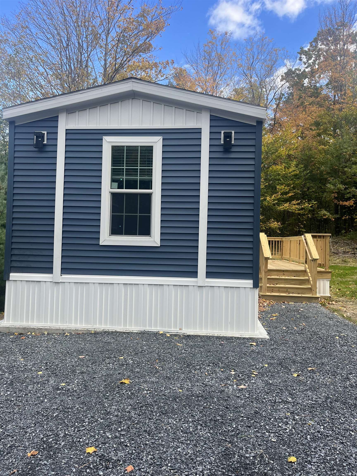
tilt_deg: +2.9
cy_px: 238
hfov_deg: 53.1
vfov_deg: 67.3
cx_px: 178
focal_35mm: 26
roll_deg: -1.3
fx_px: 358
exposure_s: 1/833
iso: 50
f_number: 1.6
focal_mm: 5.1
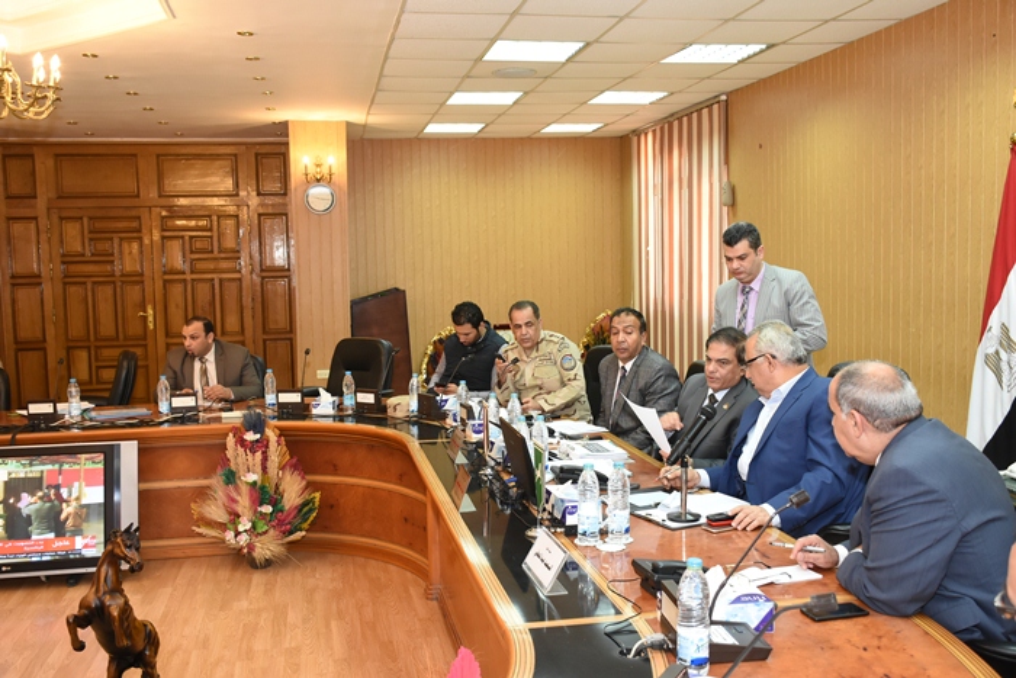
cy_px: 339
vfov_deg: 38.4
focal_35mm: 34
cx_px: 508
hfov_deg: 55.1
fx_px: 974
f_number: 5.6
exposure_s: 1/50
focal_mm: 23
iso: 1250
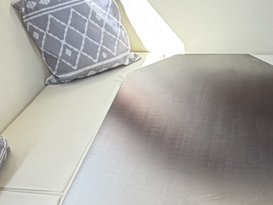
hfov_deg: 28.0
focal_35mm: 66
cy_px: 148
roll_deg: +0.0
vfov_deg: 22.1
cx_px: 258
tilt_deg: -36.9
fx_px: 521
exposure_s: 1/121
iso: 64
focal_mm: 2.22
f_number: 2.2
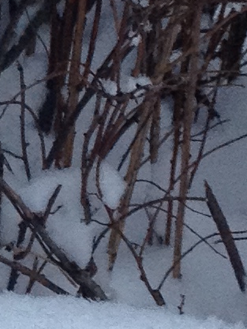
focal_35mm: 274
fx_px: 2605
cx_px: -341
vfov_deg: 7.2
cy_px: -37
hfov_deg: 5.3
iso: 100
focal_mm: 4.28
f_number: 2.4
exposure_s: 1/120
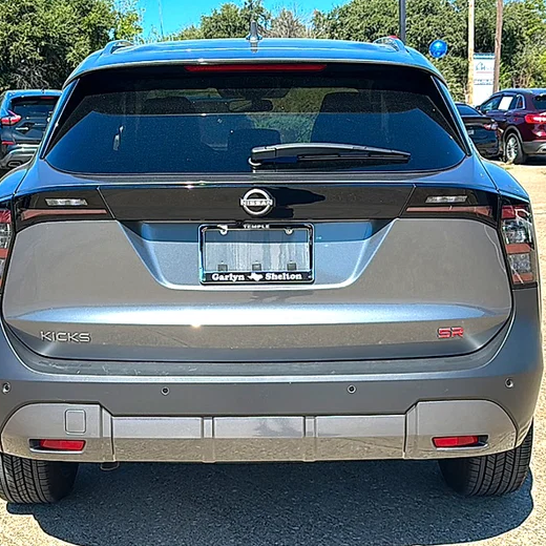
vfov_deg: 38.3
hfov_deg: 38.3
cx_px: 257
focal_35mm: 44
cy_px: 271
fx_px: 785
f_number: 1.78
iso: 80
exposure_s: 1/3745
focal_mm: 6.86
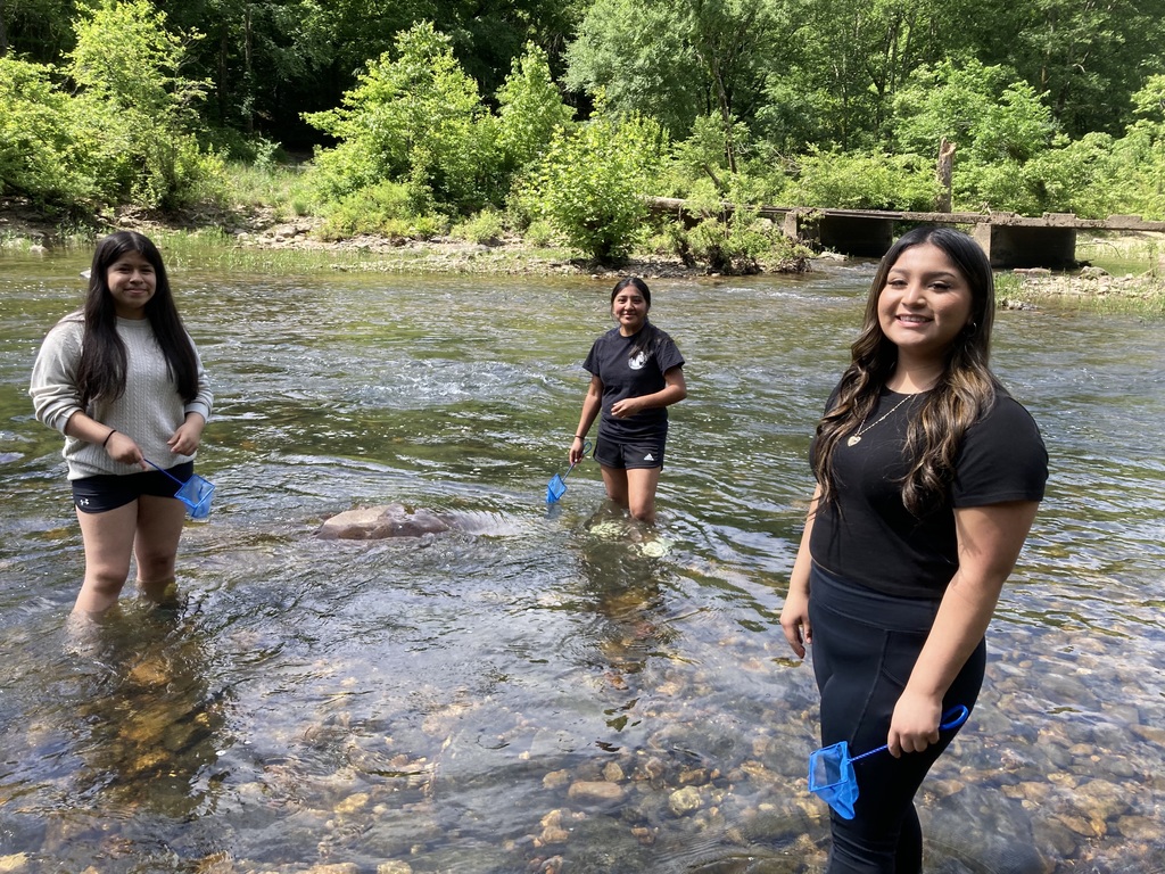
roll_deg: -2.4
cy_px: 437
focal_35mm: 28
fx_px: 942
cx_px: 582
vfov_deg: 49.7
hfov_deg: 63.4
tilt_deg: -14.9
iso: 20
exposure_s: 1/496
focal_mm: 3.99
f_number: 1.8
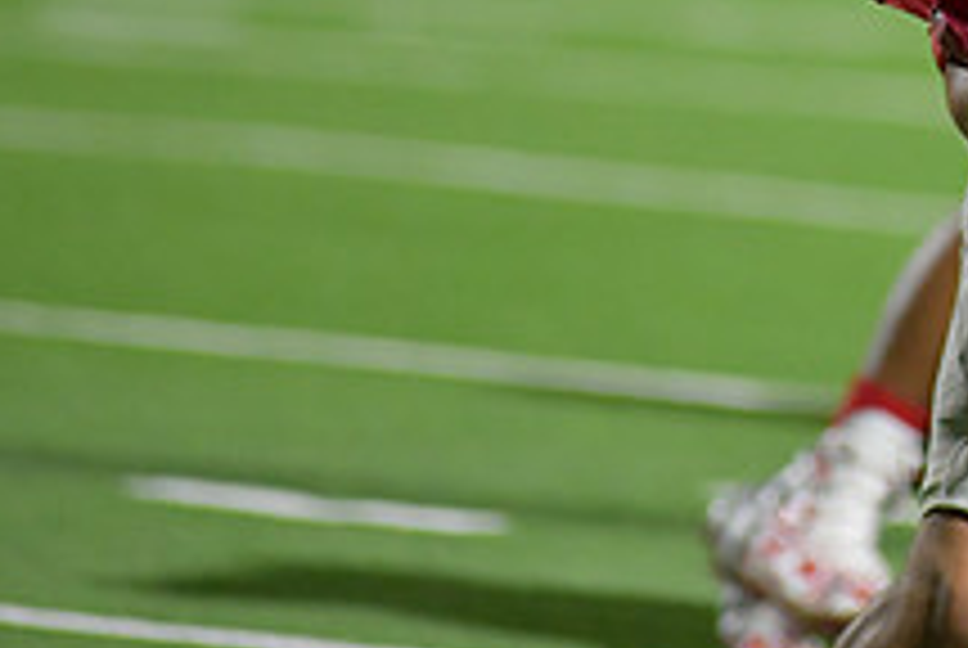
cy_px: -34
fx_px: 21756
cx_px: 1184
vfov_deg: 1.7
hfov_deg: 2.5
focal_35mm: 808
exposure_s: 1/1250
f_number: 4
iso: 5600
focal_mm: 300
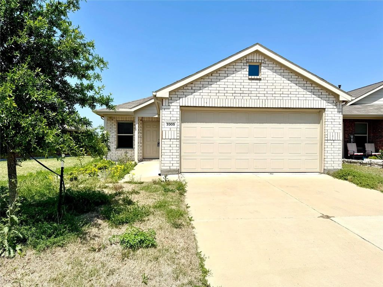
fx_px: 266
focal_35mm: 24
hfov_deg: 71.6
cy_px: 144
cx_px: 192
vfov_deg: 56.8
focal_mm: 6.76
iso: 80
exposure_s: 1/9009
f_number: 1.78
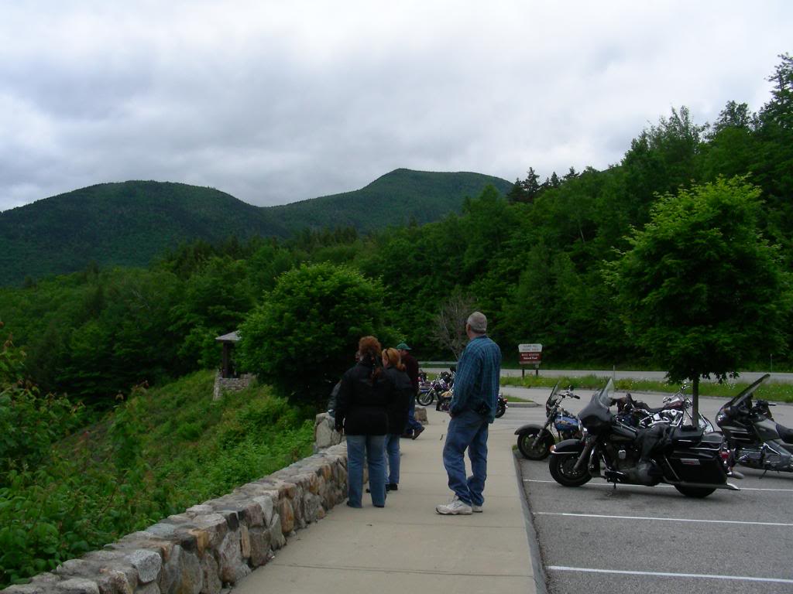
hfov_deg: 49.0
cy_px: 297
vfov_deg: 37.7
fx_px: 871
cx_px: 396
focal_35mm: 38
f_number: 5.6
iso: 50
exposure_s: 1/263
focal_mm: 6.3
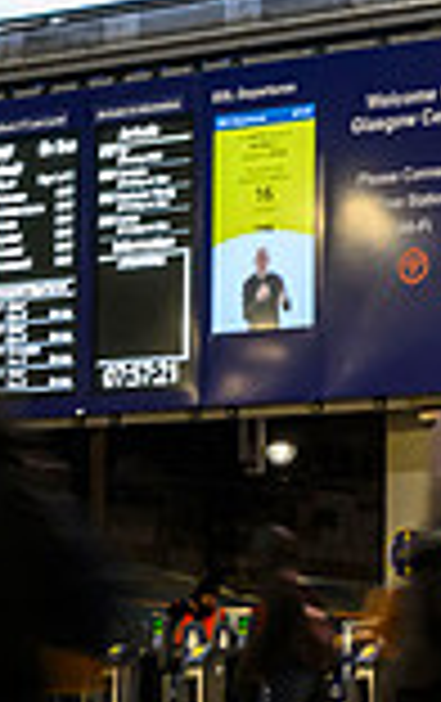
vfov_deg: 11.3
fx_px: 3544
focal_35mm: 185
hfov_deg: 6.9
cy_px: 531
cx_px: -345
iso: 1600
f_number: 10
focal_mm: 42
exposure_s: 1/10
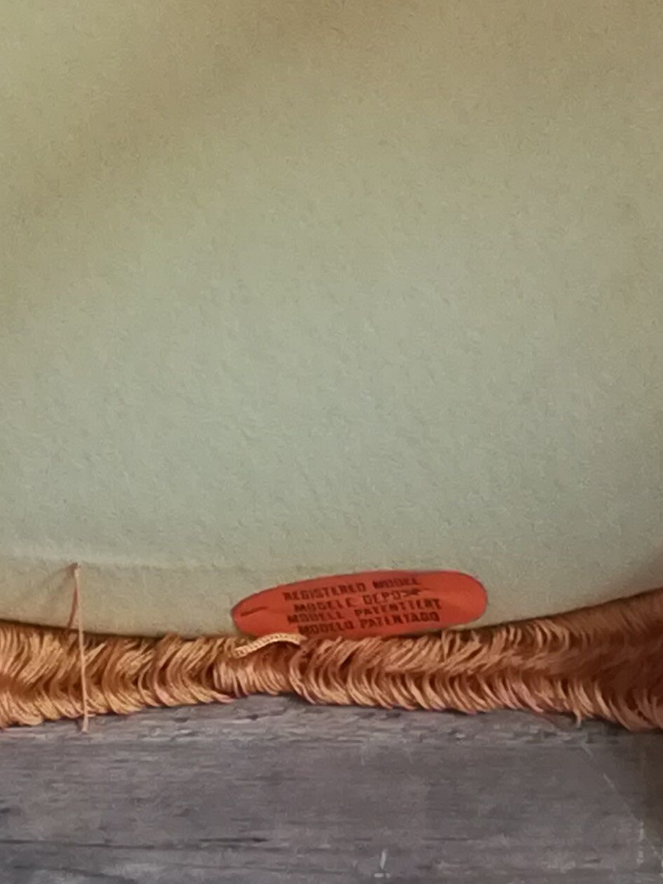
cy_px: 256
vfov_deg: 14.3
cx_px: 235
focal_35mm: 138
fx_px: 3524
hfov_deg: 10.7
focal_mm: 3.83
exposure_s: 1/33.3
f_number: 2.2
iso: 200
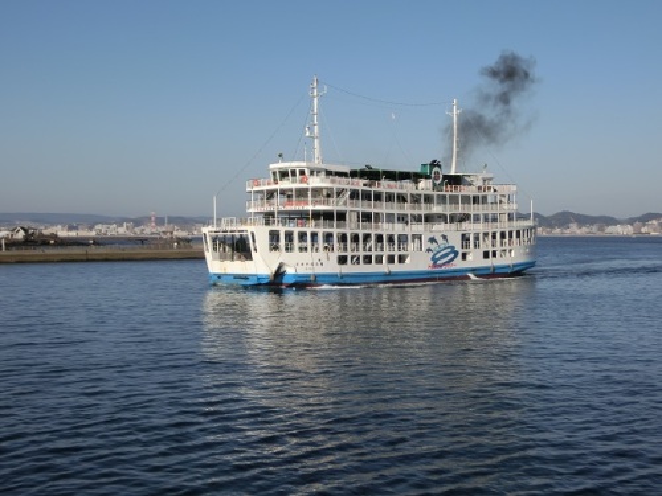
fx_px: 956
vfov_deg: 29.1
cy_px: 248
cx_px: 331
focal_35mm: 50
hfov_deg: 38.2
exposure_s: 1/1000
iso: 80
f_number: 4.3
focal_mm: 9.16
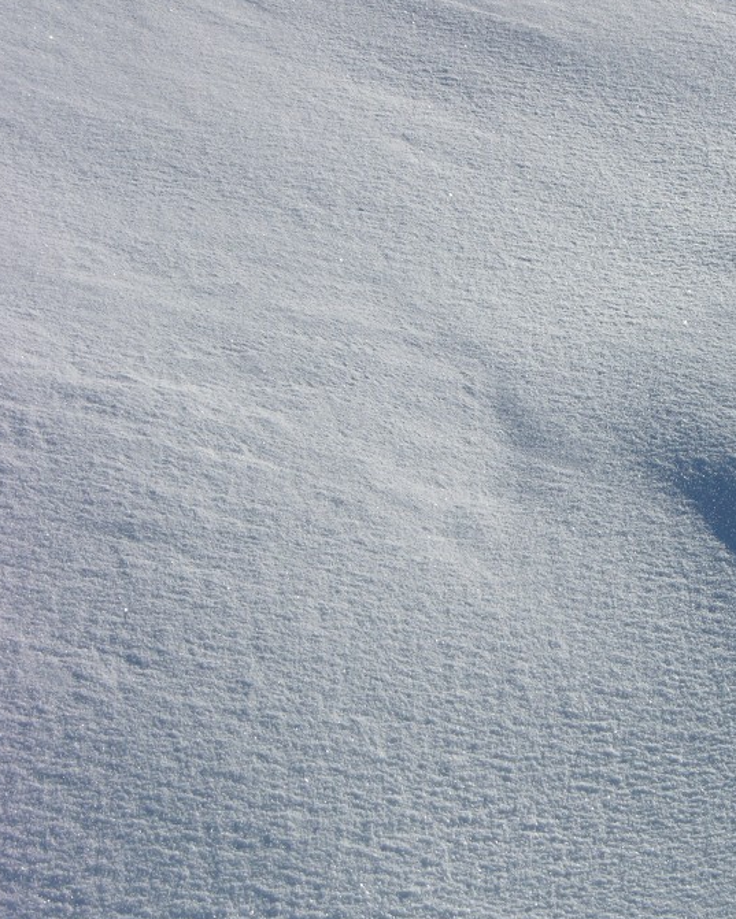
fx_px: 4056
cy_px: 515
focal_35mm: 149
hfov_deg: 10.3
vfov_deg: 12.9
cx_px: 676
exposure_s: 1/506
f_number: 6.5
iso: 50
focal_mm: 25.4
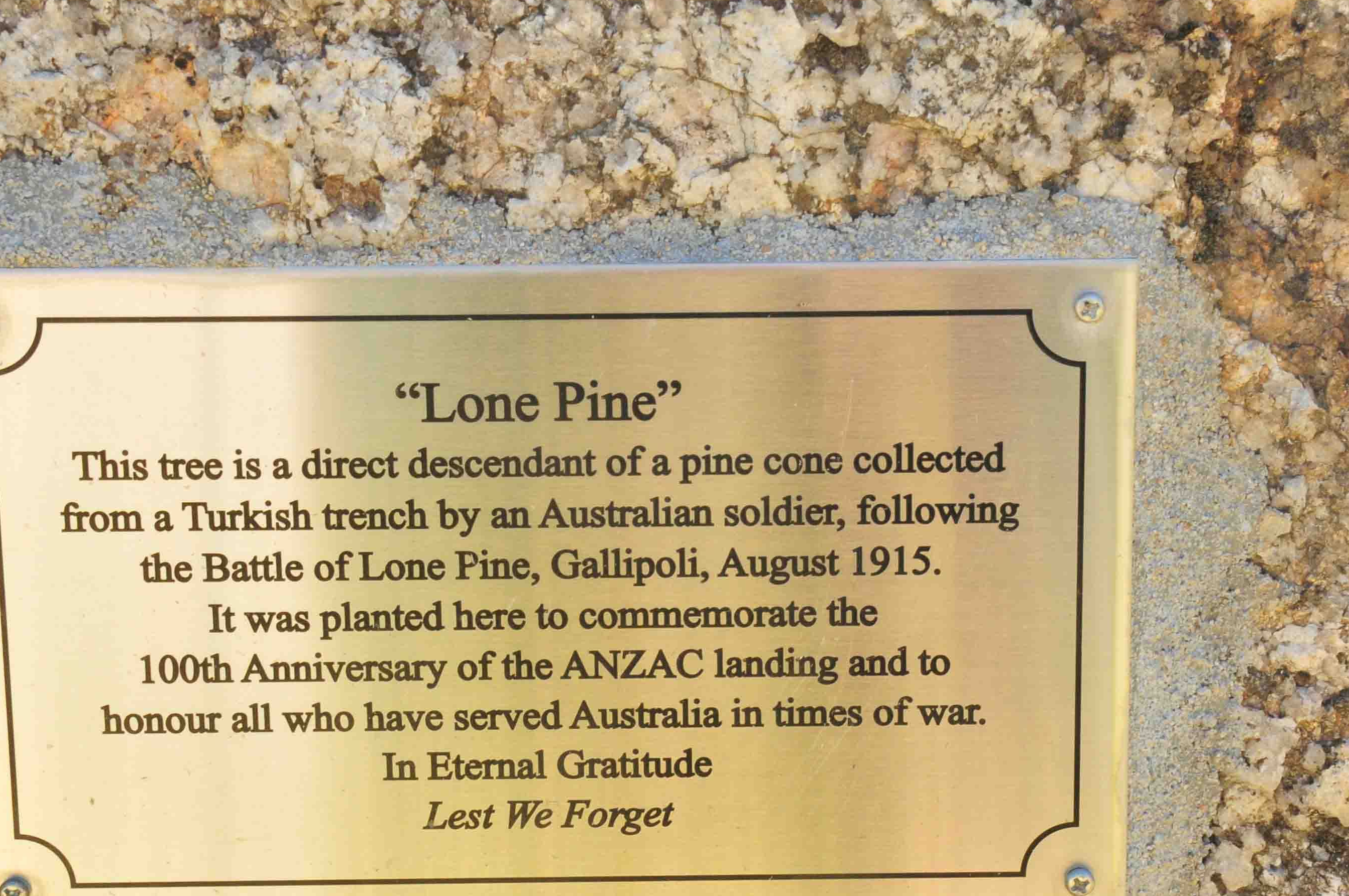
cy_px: 419
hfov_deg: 22.4
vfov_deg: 15.0
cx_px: 786
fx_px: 3406
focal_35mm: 91
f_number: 13
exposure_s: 1/80
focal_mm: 38
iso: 400
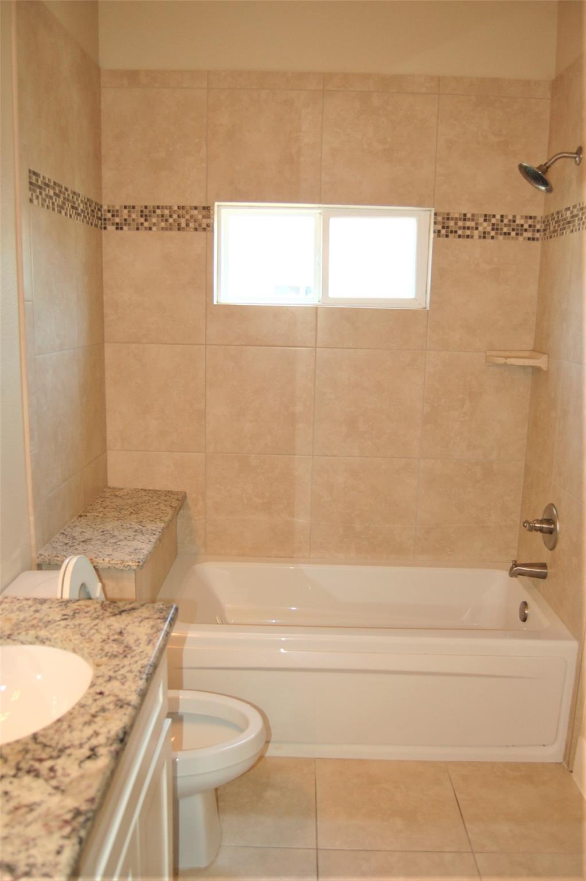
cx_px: 293
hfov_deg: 47.9
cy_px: 440
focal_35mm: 27
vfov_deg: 67.4
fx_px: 660
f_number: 3.5
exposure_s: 1/125
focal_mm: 18
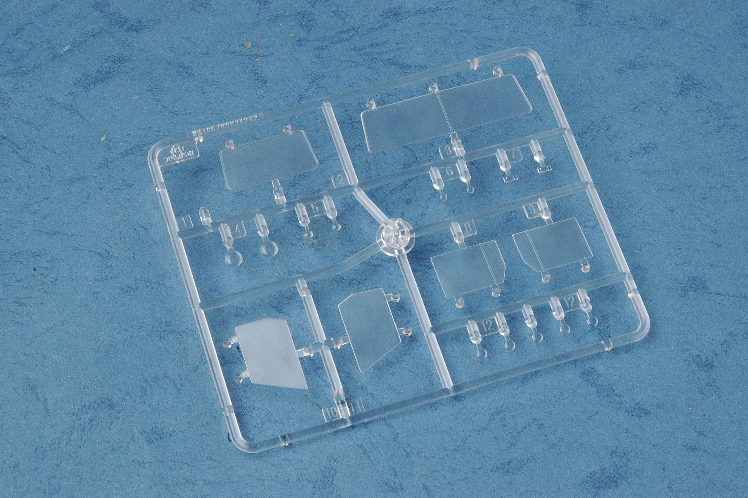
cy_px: 249
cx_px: 374
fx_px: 1713
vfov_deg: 16.5
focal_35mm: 82
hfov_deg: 24.6
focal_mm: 55
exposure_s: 1/320
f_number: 25
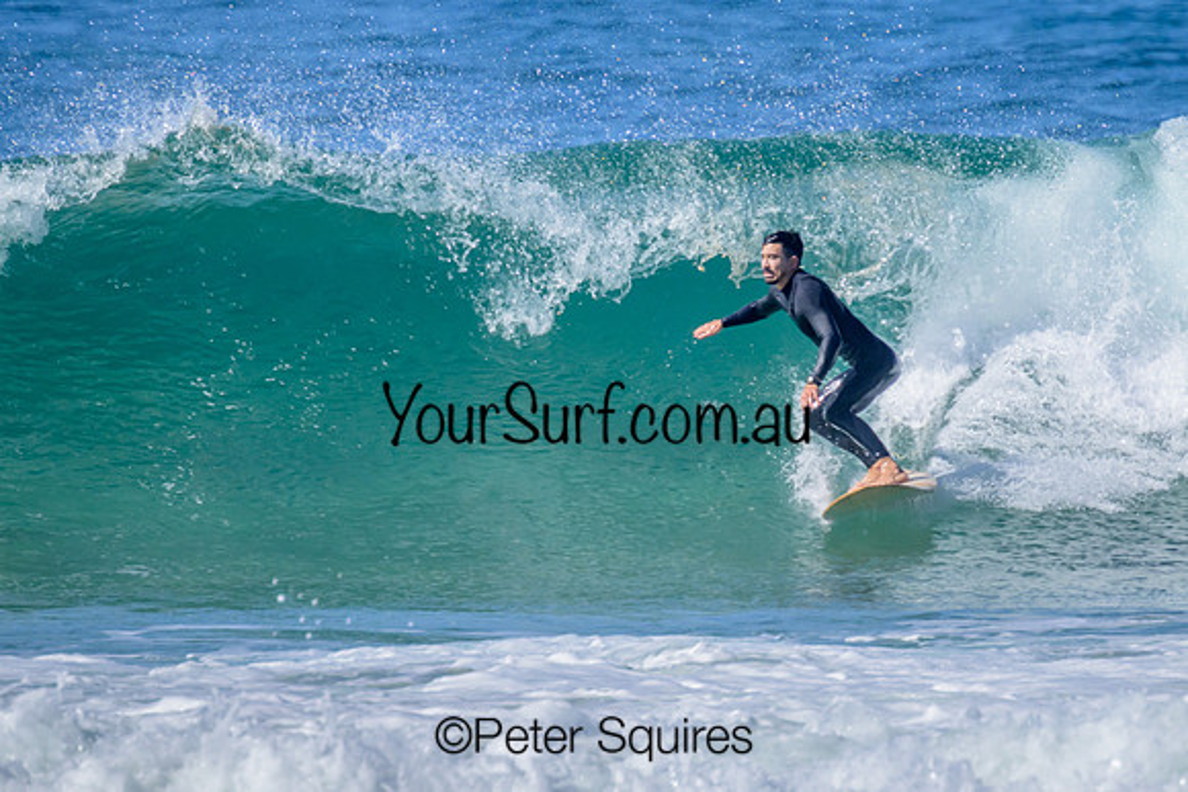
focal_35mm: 1090
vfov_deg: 1.3
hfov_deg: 1.9
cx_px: 702
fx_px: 35979
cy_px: 357
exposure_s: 1/2000
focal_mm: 800
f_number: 11
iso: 1100
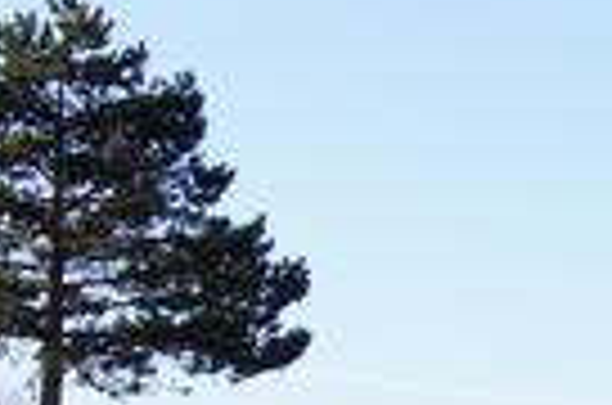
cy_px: 596
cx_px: 994
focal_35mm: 184
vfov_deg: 7.3
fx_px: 3121
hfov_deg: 10.7
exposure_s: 1/60
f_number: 10
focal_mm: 26
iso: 100
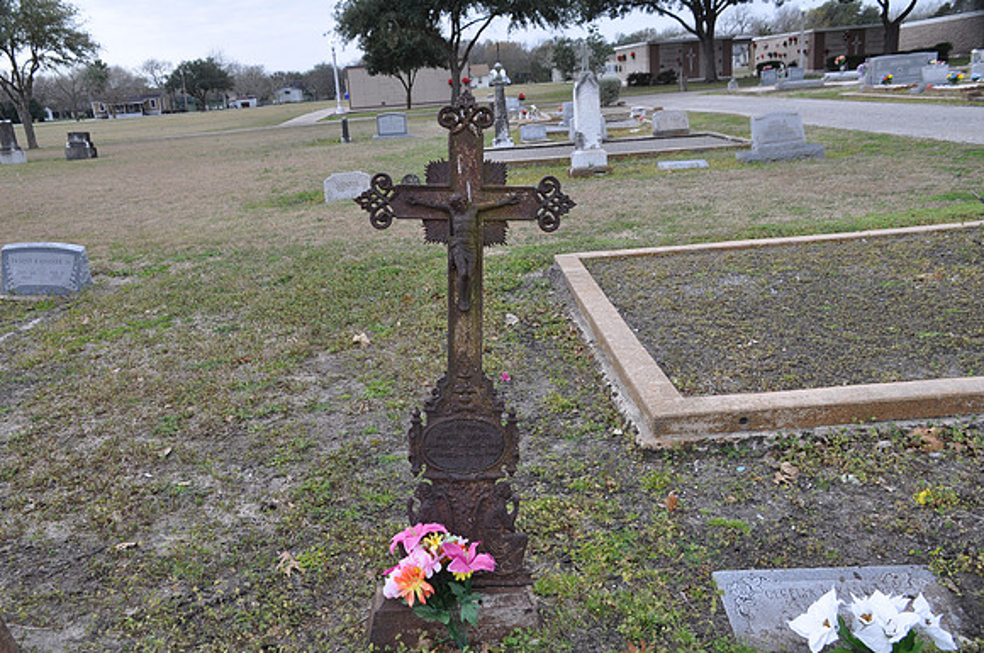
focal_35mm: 33
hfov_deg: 57.3
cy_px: 326
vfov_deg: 39.9
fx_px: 901
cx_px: 492
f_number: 8
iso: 200
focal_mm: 22
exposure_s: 1/80
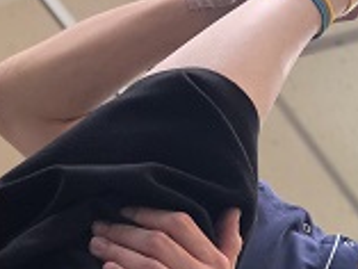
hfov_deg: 14.6
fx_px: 1387
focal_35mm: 134
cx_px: 303
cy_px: 184
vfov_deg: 11.1
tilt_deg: +39.0
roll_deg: -28.1
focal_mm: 6
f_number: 2.4
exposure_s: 1/50
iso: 100
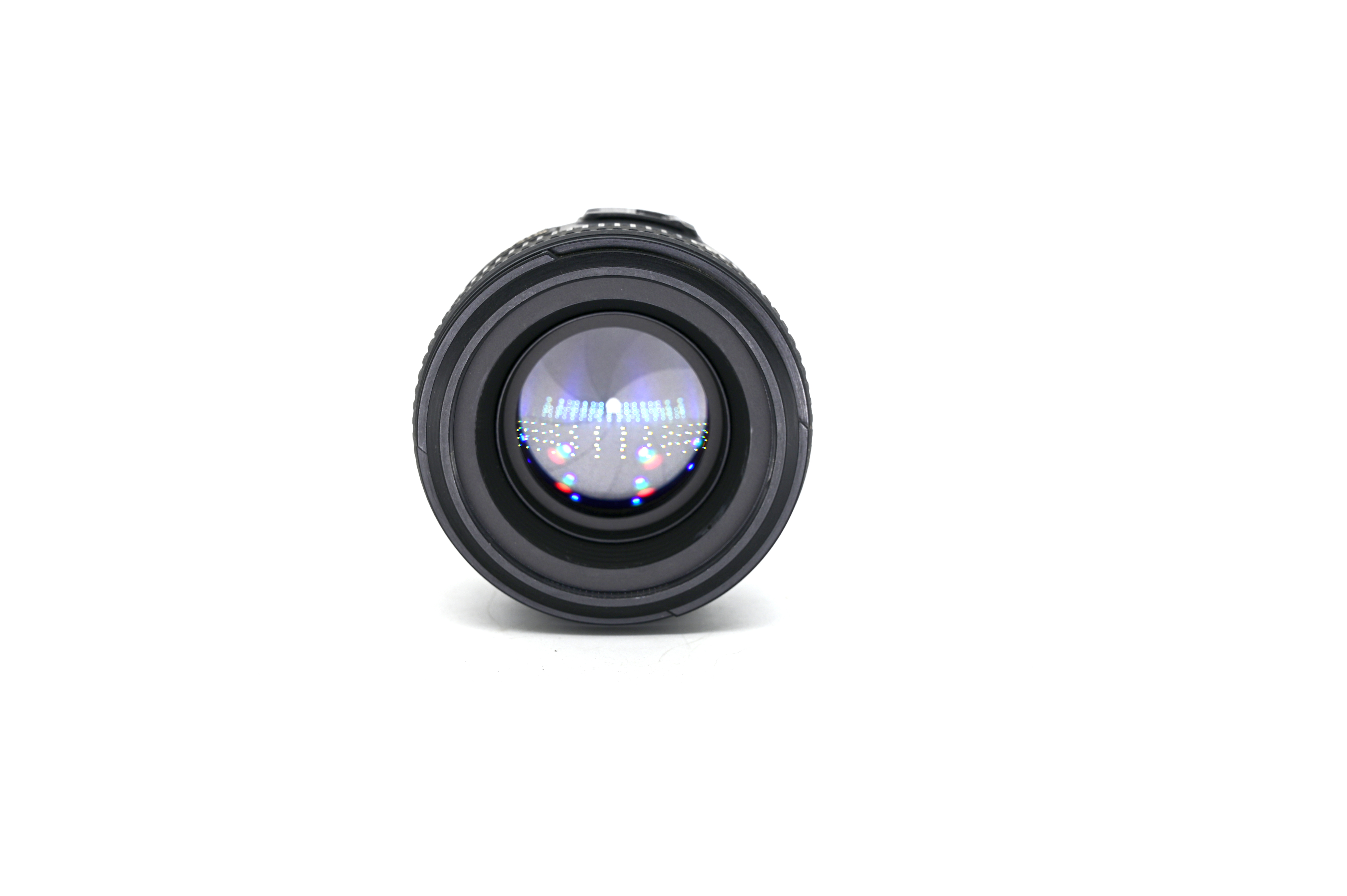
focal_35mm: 59
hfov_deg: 34.0
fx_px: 2206
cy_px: 448
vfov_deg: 23.0
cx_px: 674
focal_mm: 59
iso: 100
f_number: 8
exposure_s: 1/80
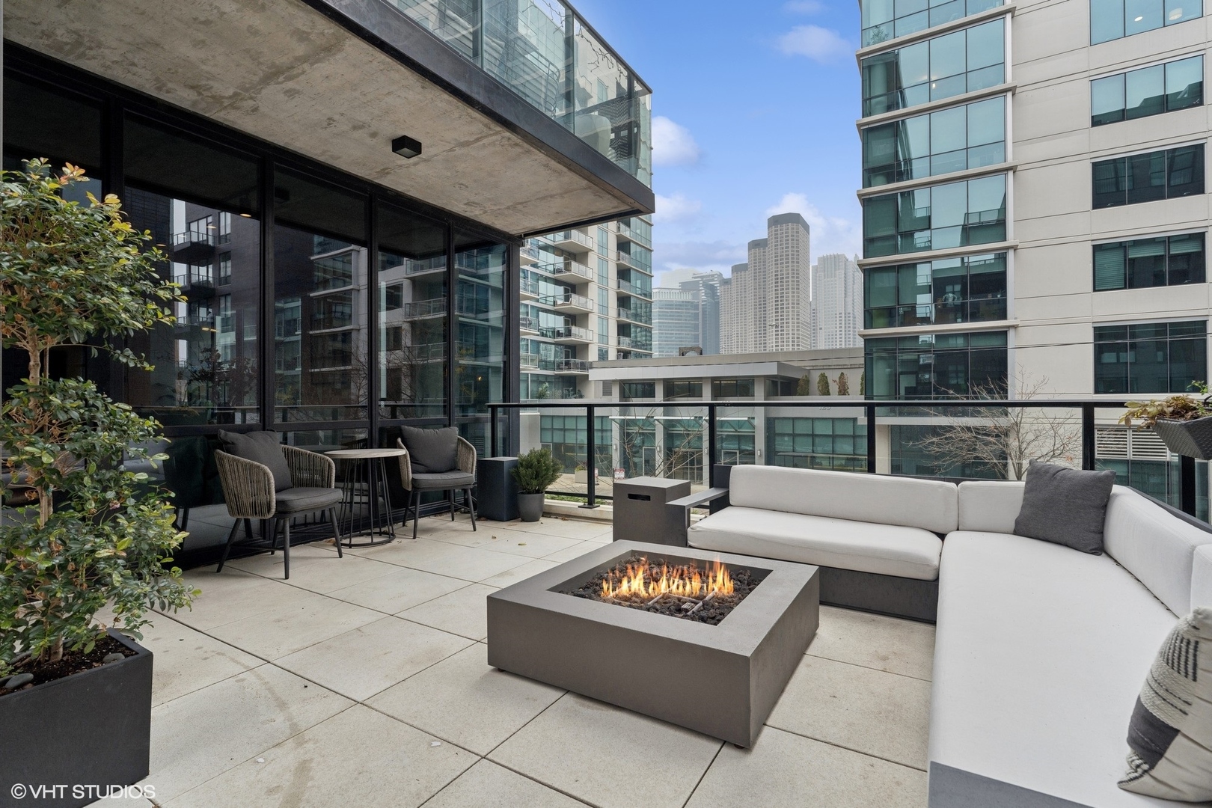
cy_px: 404
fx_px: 539
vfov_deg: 73.7
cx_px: 606
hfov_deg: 96.7
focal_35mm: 16
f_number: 7.1
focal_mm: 16
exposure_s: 1/125
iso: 320
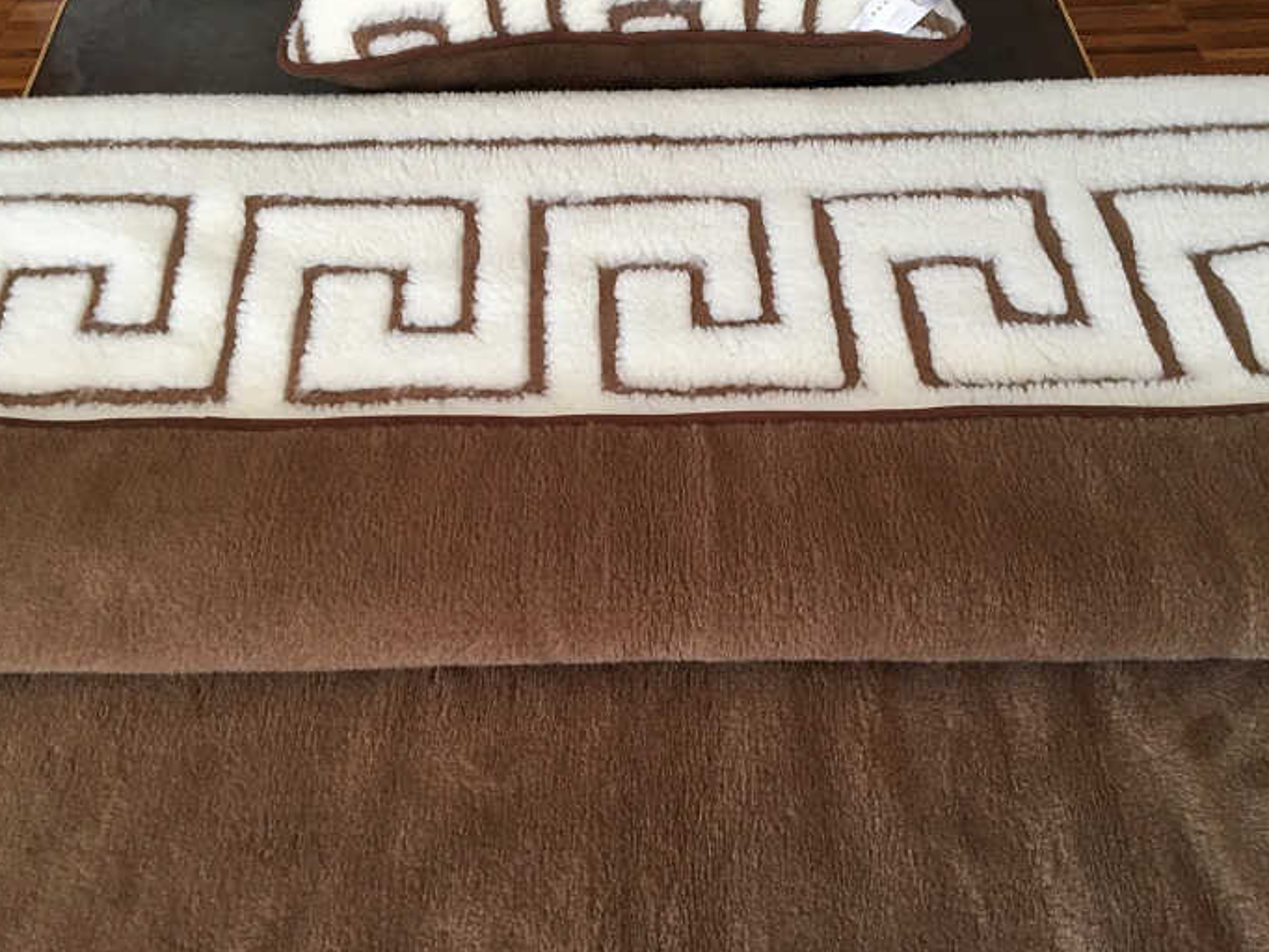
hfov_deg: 53.9
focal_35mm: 34
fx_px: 1247
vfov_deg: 41.7
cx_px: 631
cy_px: 396
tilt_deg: -52.5
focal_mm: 4.15
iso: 50
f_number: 2.2
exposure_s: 1/33
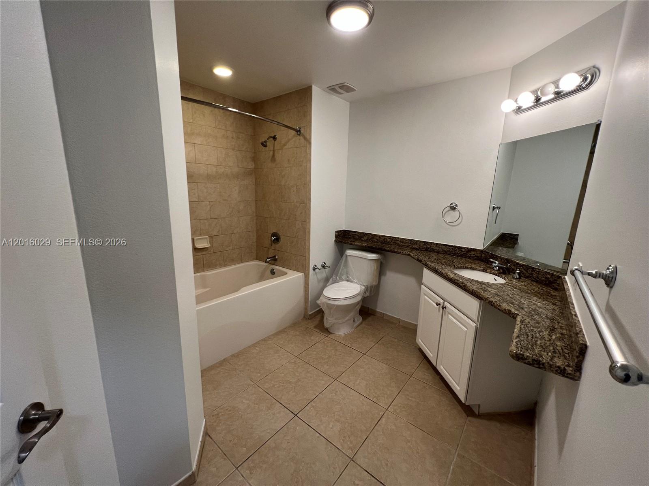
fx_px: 244
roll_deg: -1.4
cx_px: 324
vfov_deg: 89.9
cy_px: 243
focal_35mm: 13
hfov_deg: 106.2
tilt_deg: -11.9
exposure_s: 1/120
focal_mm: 1.57
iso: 160
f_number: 1.8
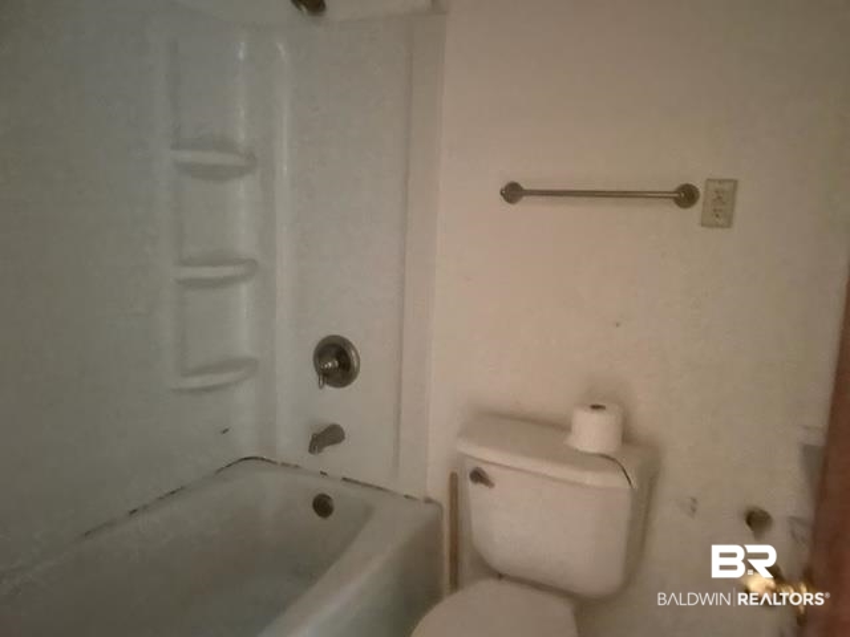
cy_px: 318
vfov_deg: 53.1
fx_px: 638
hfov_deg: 67.3
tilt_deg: -9.1
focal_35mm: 26
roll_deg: -0.9
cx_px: 425
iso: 1000
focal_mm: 4.2
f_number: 1.6
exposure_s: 1/15
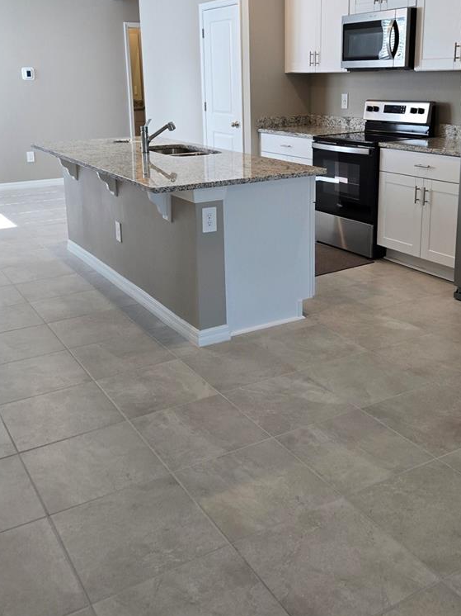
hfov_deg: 38.6
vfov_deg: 49.7
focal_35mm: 37
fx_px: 657
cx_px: 243
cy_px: 238
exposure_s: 1/120
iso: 100
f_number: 1.8
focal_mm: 5.4
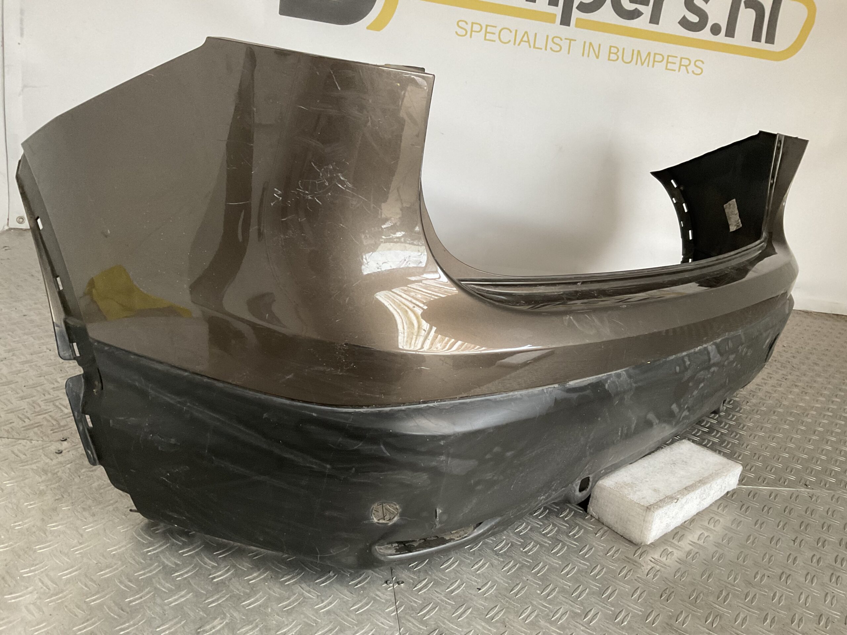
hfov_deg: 61.7
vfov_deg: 48.2
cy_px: 318
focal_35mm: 29
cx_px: 424
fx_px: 710
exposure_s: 1/50
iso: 200
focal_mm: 3
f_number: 1.8
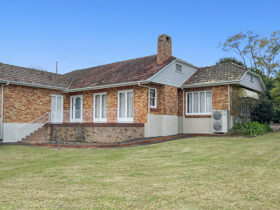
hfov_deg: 55.1
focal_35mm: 33
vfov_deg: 42.7
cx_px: 119
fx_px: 267
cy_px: 84
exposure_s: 1/2513
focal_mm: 5.7
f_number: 1.5
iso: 50
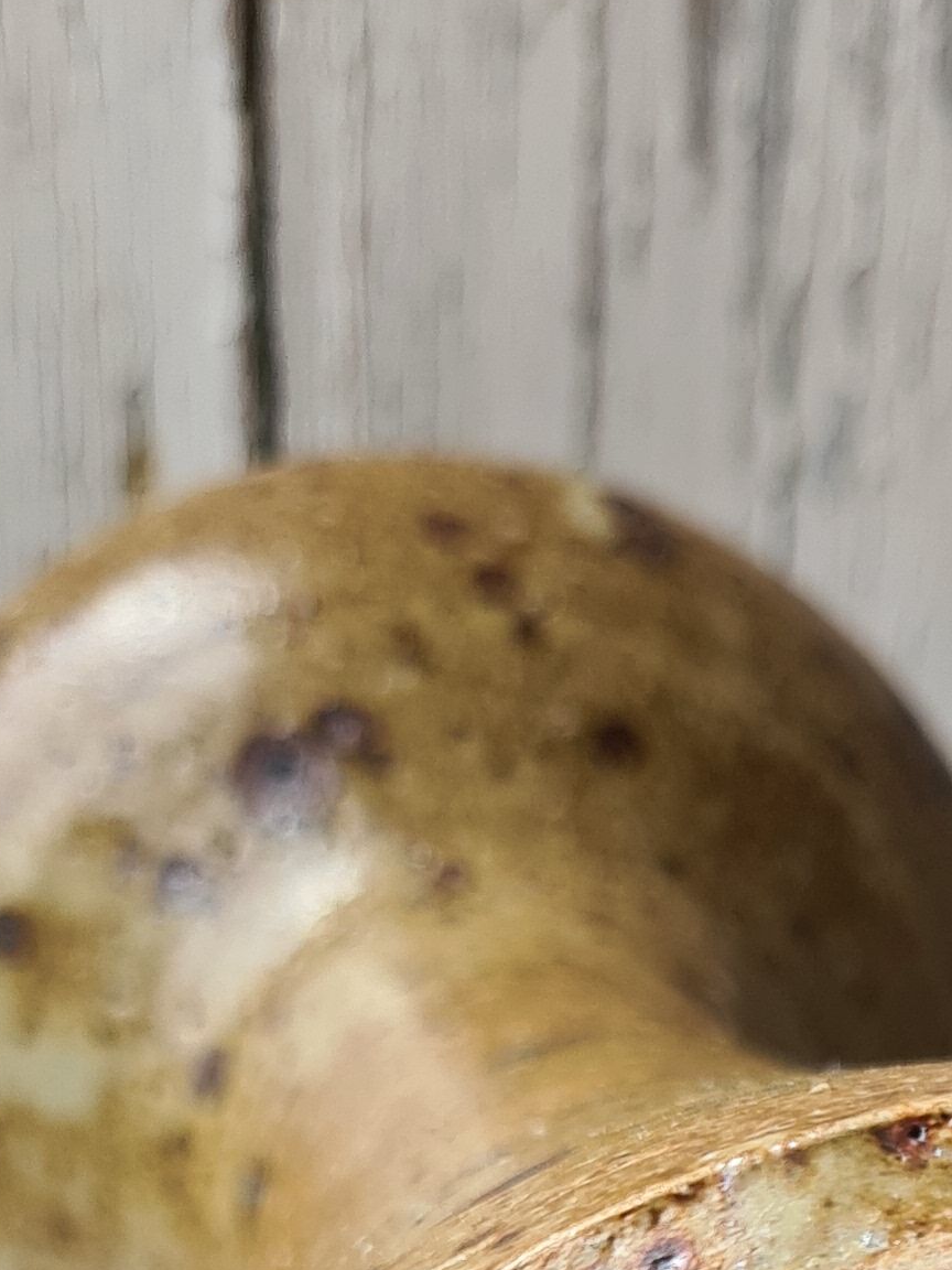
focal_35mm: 91
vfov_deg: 17.9
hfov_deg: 15.8
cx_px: 1015
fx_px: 3337
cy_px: 2173
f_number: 1.8
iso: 50
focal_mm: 5.4
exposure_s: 1/576
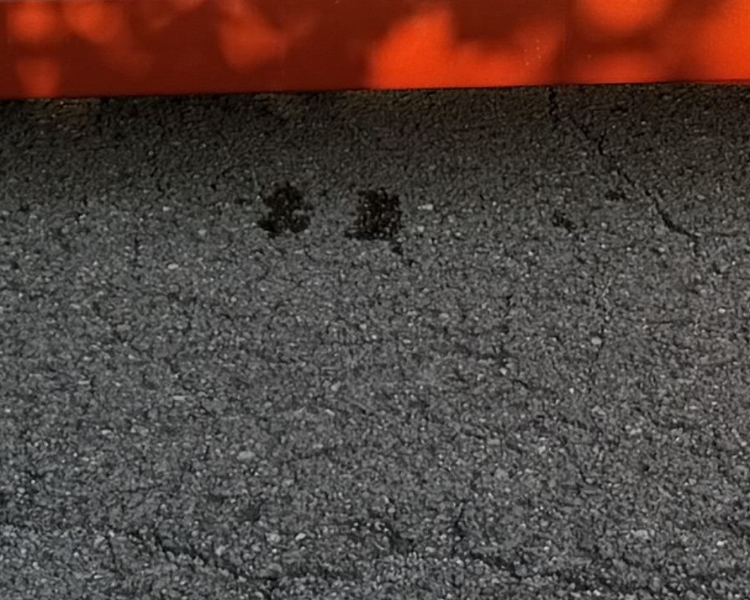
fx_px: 3330
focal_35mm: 150
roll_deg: +0.6
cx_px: 596
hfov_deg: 12.8
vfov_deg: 9.3
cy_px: -792
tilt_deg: -7.7
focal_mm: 6.76
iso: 100
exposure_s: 1/979
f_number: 1.78
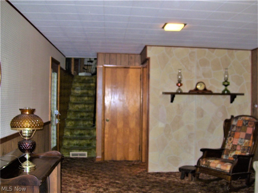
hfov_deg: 51.4
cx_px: 129
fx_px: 268
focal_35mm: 36
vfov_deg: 39.7
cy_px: 96
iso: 100
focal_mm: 6
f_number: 2.7
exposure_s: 1/60
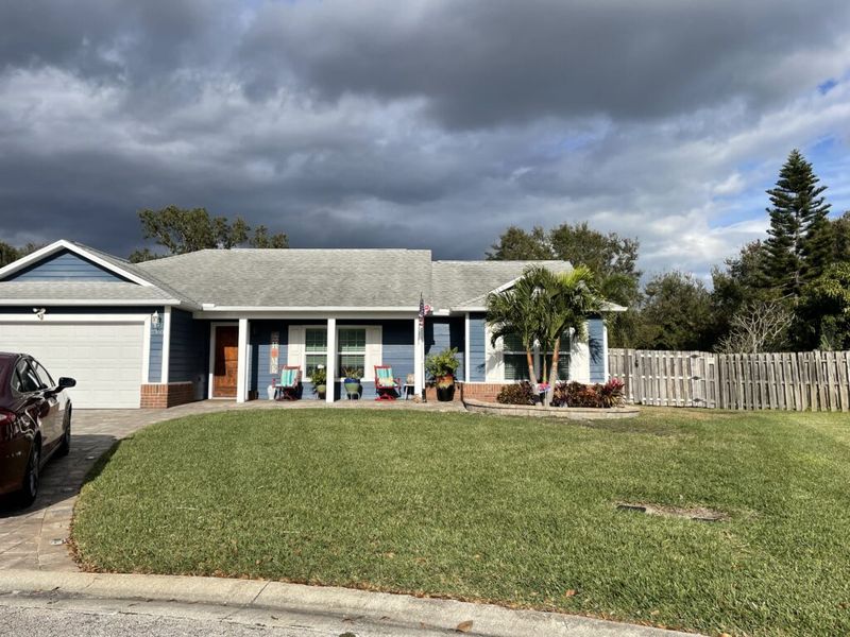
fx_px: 638
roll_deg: +1.1
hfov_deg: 67.3
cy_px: 318
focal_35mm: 26
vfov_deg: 53.1
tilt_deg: +6.0
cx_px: 425
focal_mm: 4.2
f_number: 1.6
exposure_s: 1/5291
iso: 32
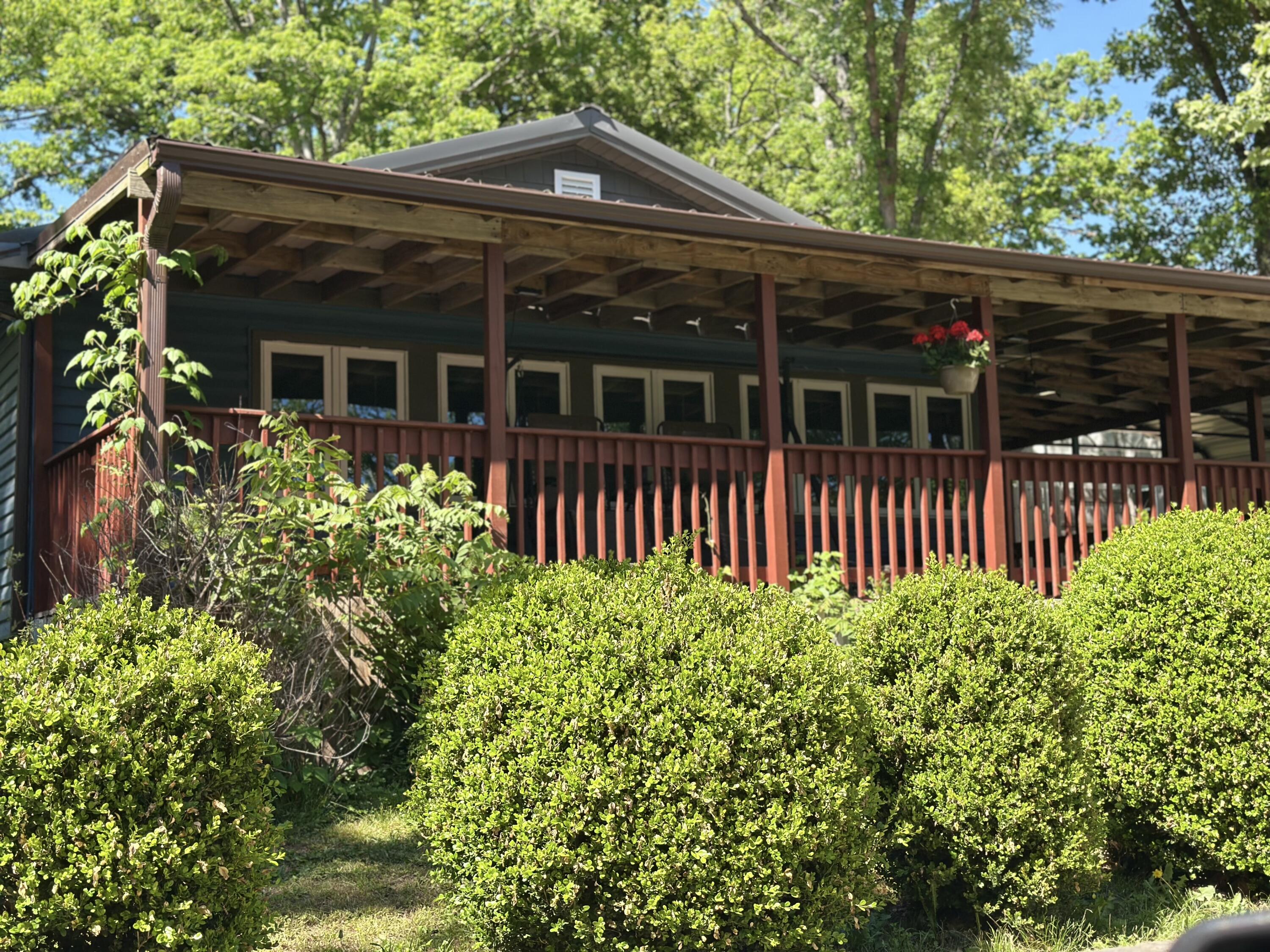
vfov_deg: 30.3
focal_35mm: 48
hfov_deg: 39.7
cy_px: 476
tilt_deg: +7.7
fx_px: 1761
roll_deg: +1.8
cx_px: 635
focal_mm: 6.86
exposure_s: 1/1783
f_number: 1.78
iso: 80
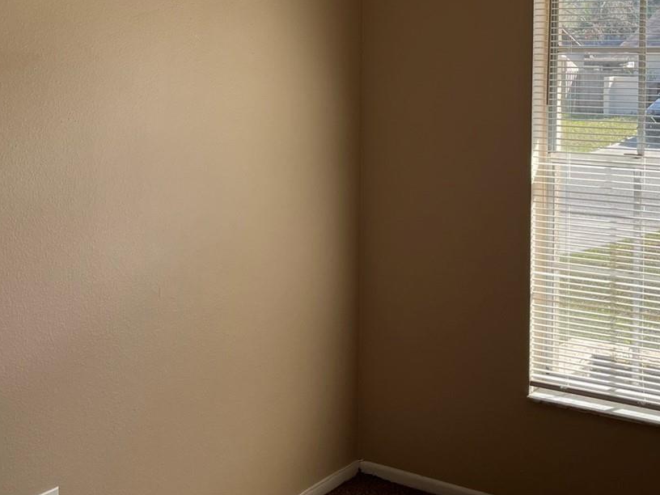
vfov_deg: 27.7
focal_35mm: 51
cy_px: 68
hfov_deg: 37.1
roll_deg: -0.1
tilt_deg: -0.2
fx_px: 972
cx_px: 442
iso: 50
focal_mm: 5.1
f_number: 1.6
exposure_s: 1/583
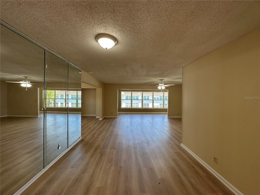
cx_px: 130
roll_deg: -0.9
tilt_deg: +0.0
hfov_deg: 102.1
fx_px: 105
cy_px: 98
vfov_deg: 85.7
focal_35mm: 14
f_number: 2.2
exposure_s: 1/120
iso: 64
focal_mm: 2.22
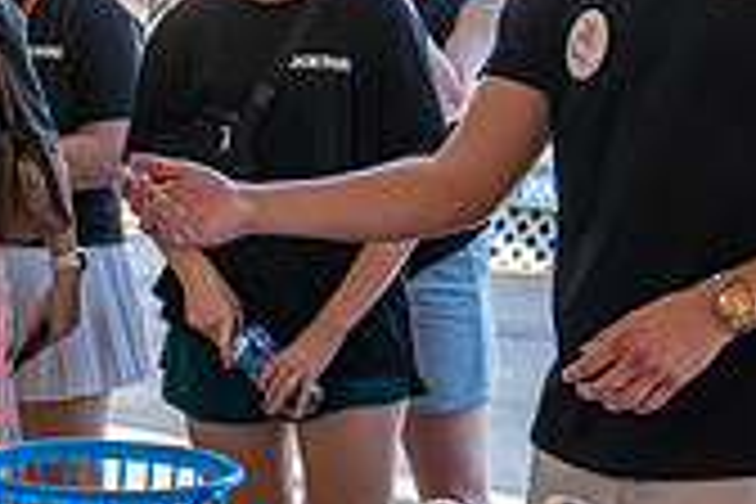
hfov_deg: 16.1
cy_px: 313
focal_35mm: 121
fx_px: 2541
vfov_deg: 11.3
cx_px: -220
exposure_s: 1/200
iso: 125
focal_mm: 35
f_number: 4.5
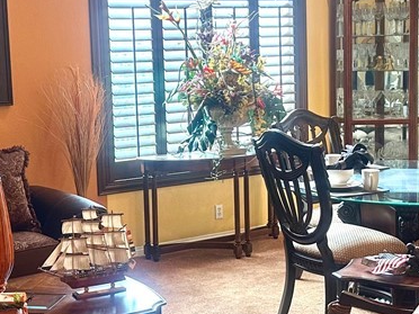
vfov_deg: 22.2
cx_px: 180
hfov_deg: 29.4
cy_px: 133
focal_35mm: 66
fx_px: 799
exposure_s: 1/120
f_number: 1.78
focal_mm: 6.86
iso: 200
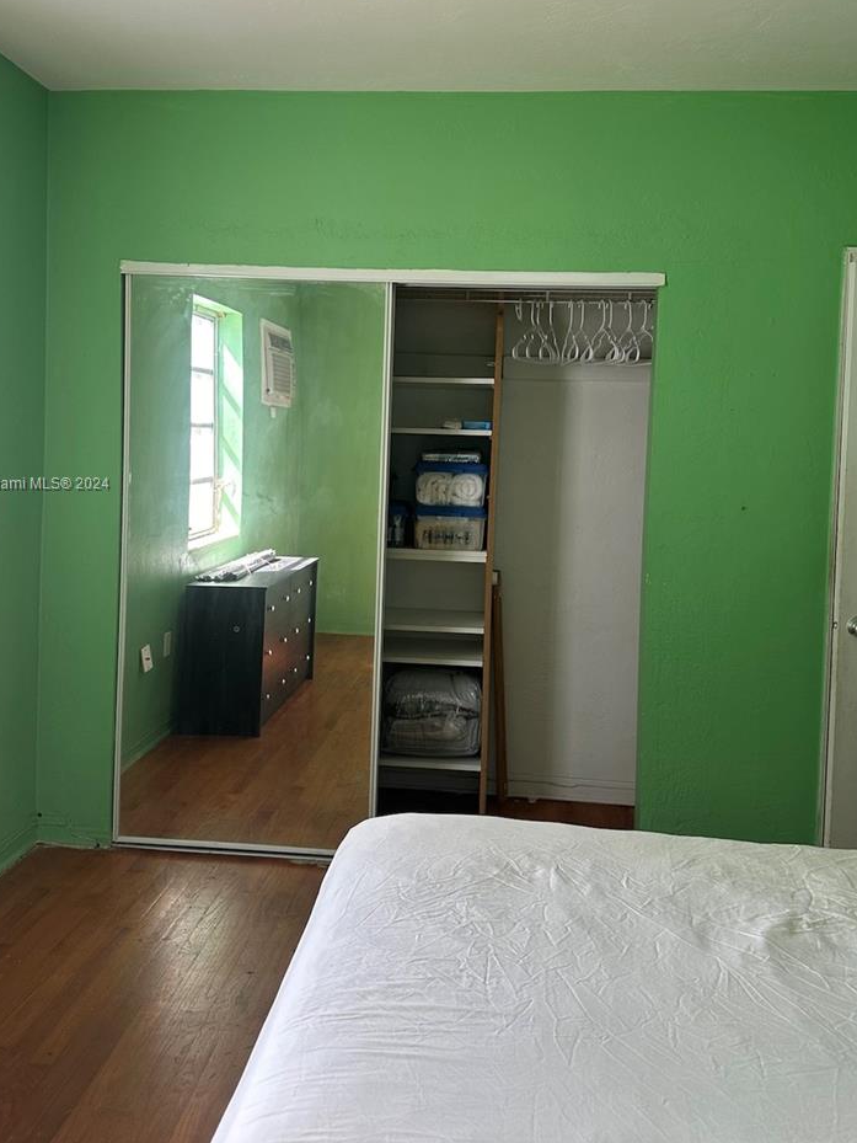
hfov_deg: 45.4
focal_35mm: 31
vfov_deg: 58.1
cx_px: 438
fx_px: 1023
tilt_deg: -1.2
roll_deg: -2.8
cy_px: 485
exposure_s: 1/121
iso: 100
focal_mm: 6.86
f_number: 1.78
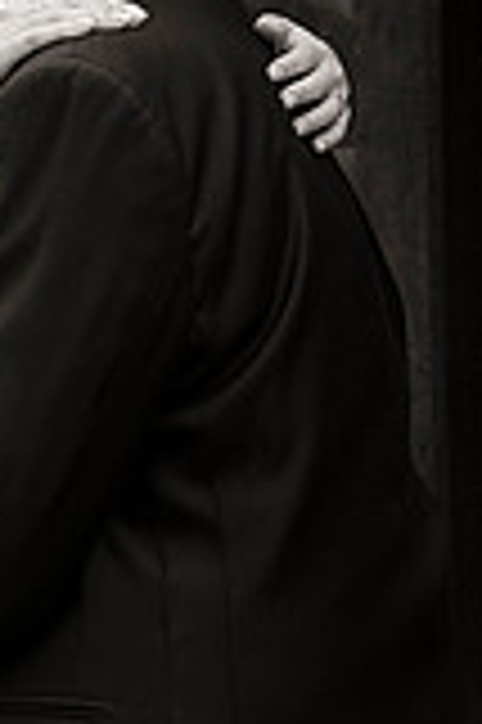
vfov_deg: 5.1
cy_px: 54
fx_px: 8171
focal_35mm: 406
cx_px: -79
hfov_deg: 3.4
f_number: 3.2
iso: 200
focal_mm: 145
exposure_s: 1/500
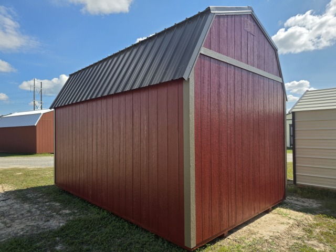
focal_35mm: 23
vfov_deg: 58.9
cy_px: 126
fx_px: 223
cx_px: 168
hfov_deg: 73.9
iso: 80
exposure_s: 1/5958
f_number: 1.7
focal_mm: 6.3
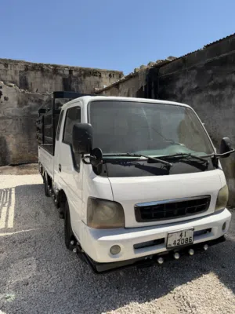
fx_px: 217
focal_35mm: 24
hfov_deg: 56.8
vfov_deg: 71.6
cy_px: 157
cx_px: 118
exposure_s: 1/5319
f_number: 1.78
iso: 80
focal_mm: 6.76
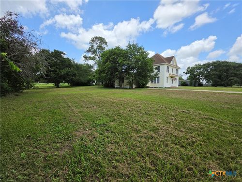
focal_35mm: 13
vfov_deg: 89.9
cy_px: 91
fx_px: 91
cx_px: 121
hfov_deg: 106.2
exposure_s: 1/1973
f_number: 1.9
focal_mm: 2.2
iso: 32
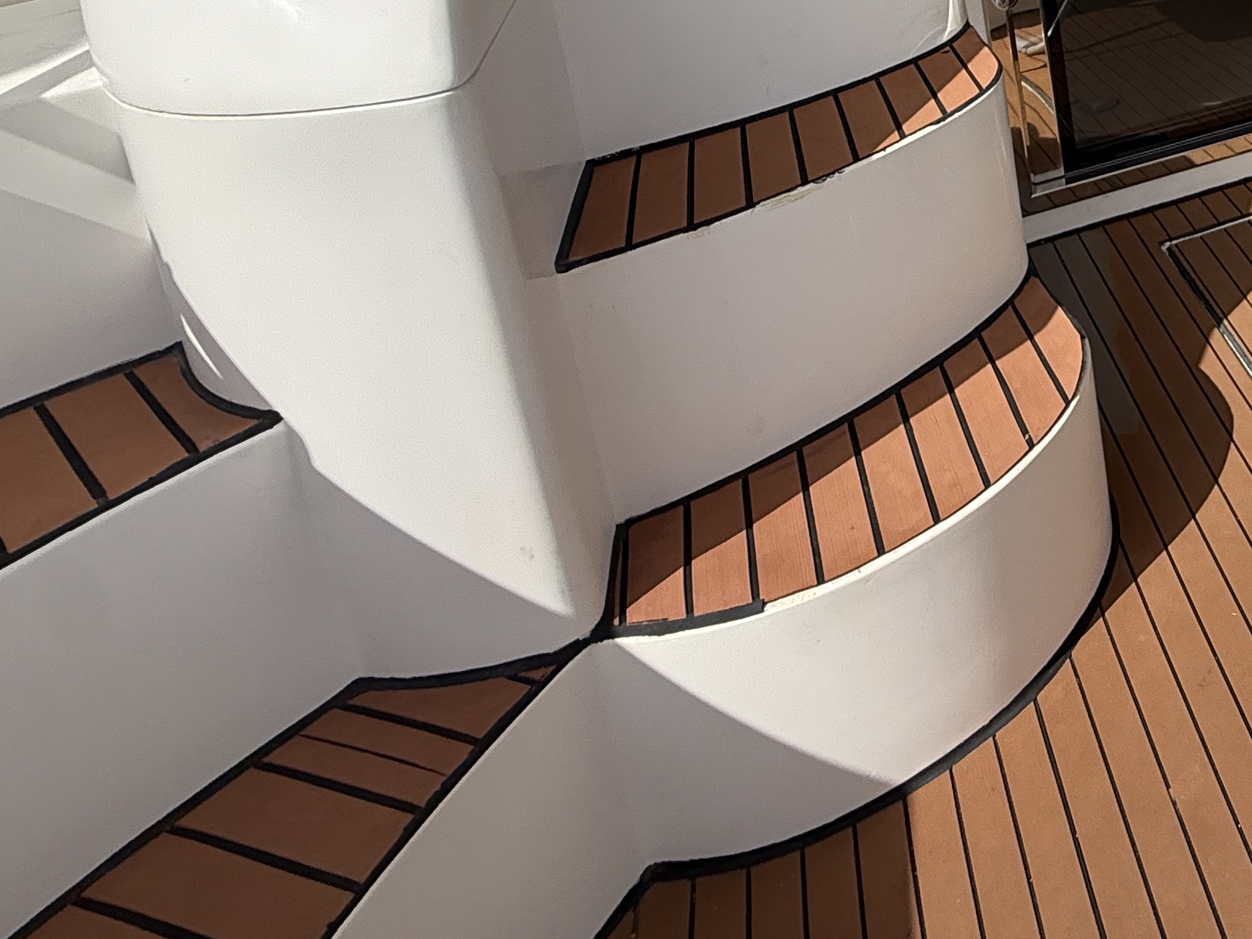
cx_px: 1342
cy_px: -143
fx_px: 1193
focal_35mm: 33
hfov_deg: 44.0
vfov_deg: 35.4
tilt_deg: -12.4
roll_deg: +5.0
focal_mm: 2.22
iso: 50
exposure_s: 1/1534
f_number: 2.2
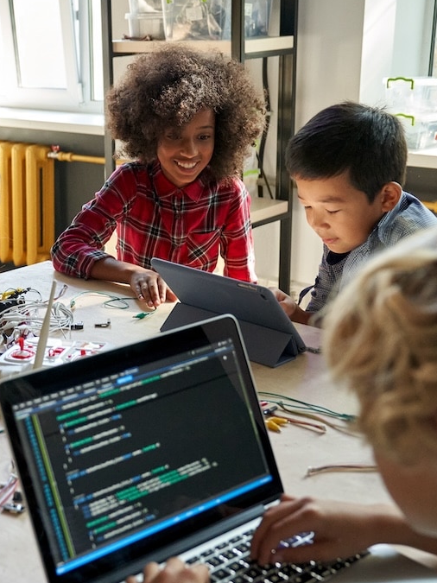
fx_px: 892
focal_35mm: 53
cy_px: 306
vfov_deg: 36.2
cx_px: 63
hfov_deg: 26.8
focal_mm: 31
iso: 3200
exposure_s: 1/125
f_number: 4
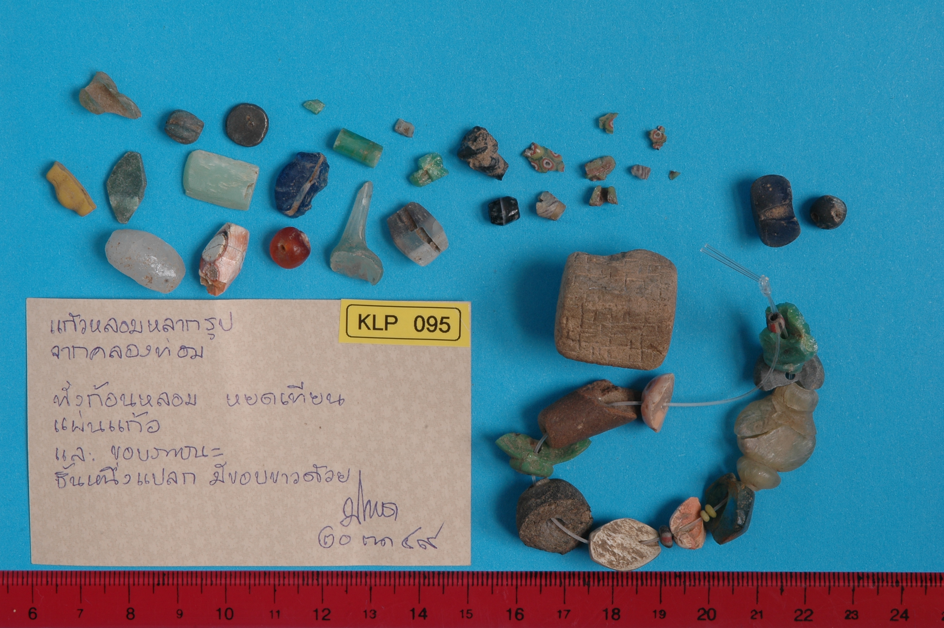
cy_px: 314
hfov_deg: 19.5
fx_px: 2751
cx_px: 472
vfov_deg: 13.0
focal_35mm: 105
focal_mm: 70
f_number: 25
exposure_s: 1/6
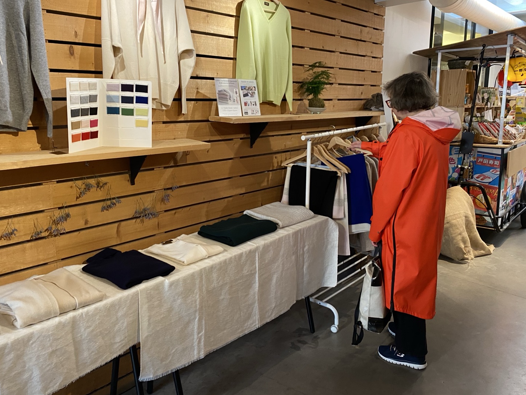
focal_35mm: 29
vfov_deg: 48.2
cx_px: 244
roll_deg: +1.4
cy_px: 179
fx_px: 441
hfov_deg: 61.6
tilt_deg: -11.1
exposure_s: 1/50
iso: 200
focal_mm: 4.25
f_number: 1.8
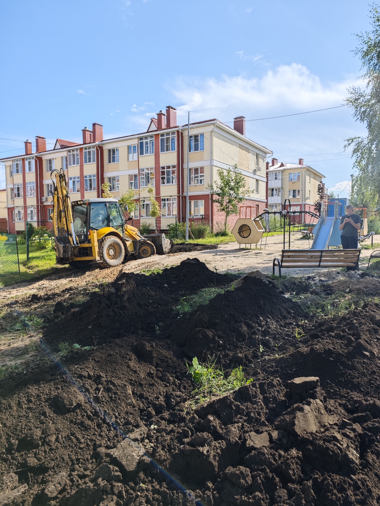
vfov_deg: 73.9
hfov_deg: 58.9
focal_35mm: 23
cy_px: 253
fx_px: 337
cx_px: 190
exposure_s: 1/205
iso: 50
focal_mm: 8.72
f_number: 2.8
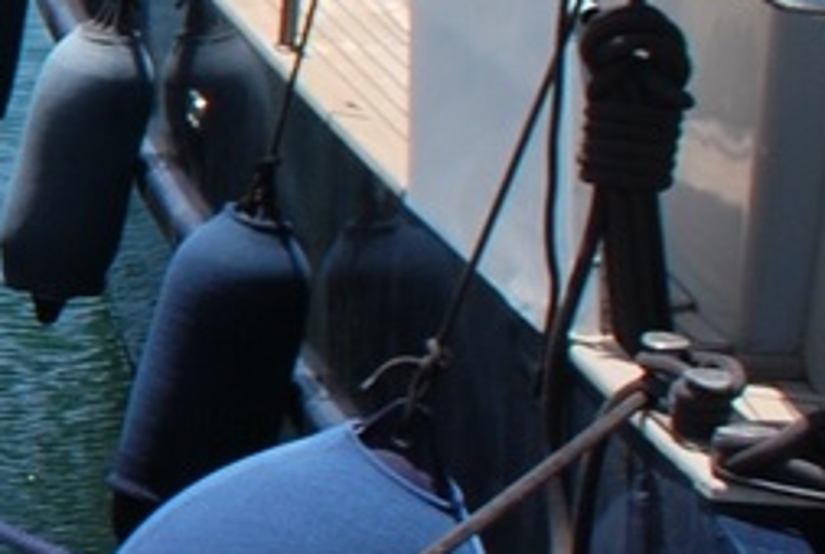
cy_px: 160
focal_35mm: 172
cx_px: -1674
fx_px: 3951
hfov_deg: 9.4
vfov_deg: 8.0
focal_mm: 18
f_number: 9
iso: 100
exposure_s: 1/320
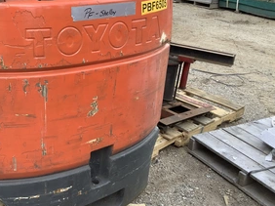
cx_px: 89
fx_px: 349
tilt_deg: -23.7
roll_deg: -3.2
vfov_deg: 32.8
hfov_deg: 42.3
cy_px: 108
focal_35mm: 44
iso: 32
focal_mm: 3.3
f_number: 2.4
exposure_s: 1/100
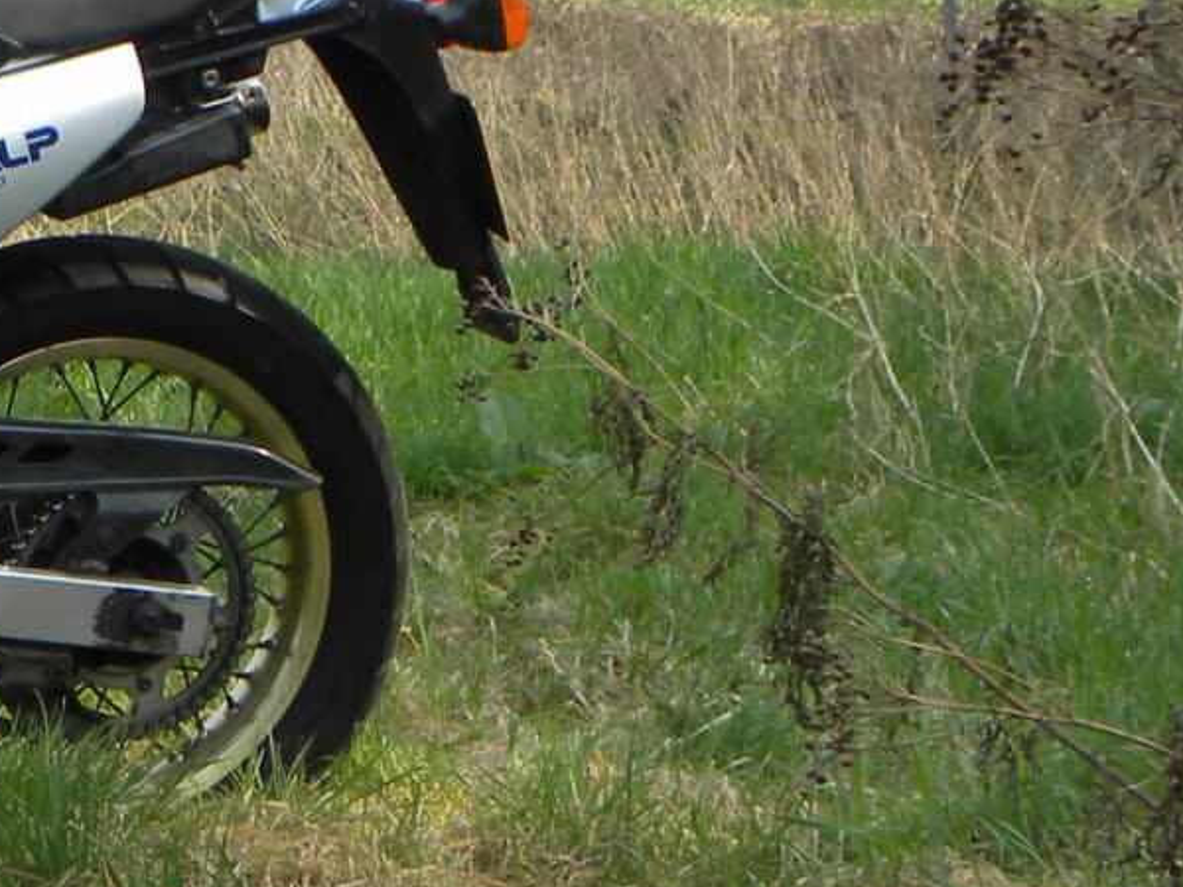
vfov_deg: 9.4
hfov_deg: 12.1
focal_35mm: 157
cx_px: -440
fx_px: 5365
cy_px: 341
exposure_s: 1/147
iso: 64
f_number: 4
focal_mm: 8.2
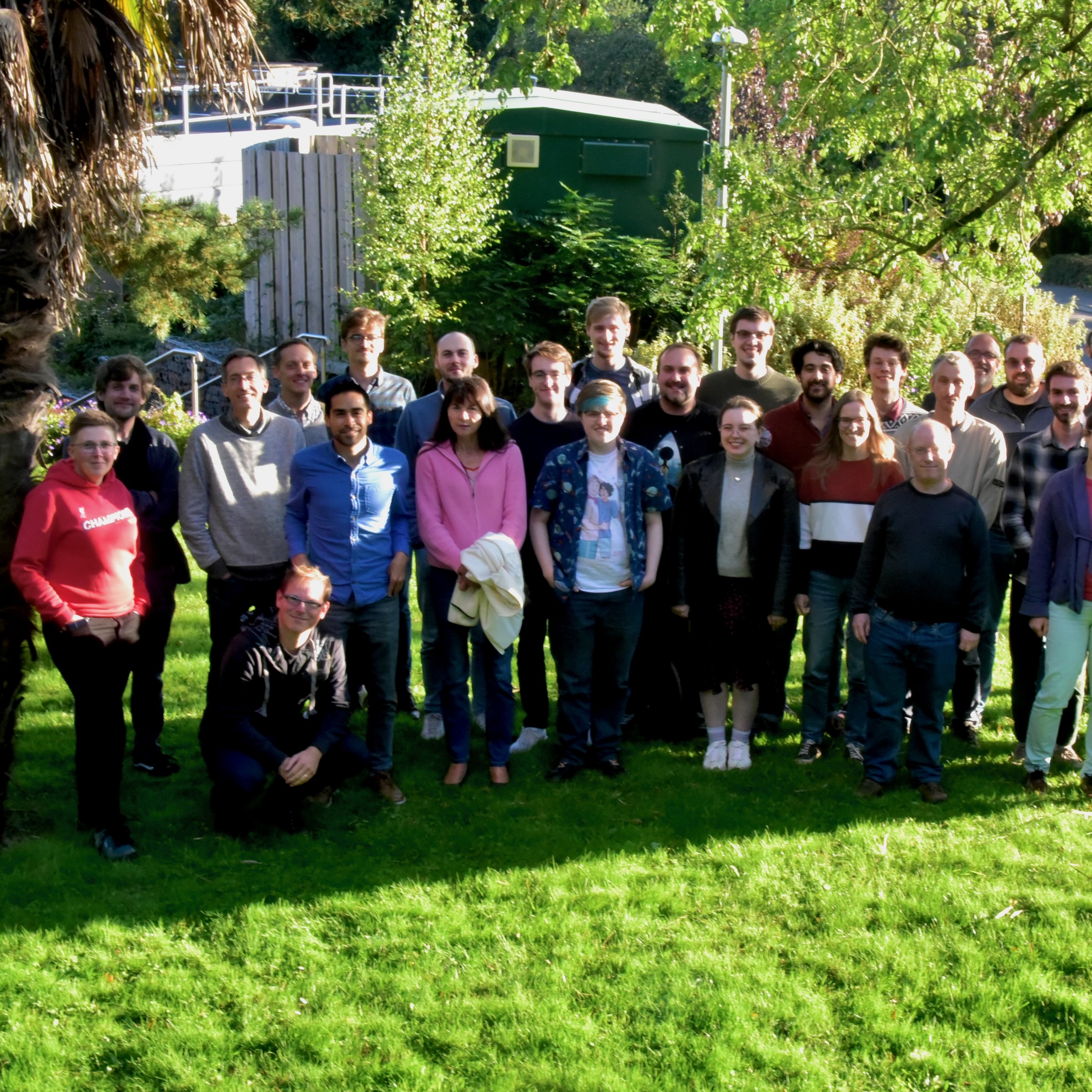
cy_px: 549
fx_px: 2070
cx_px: 705
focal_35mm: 58
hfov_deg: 29.4
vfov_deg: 29.6
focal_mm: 45
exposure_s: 1/60
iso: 3200
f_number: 29
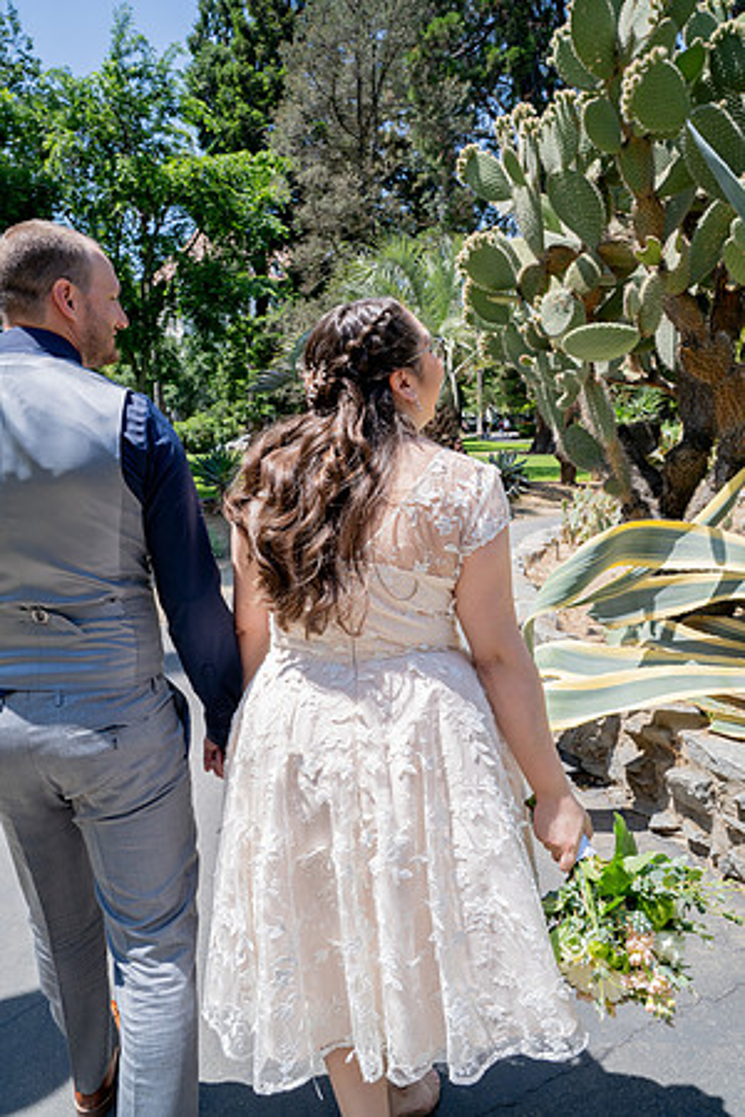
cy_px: 558
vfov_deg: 73.7
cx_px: 372
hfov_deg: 53.1
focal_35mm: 24
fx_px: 745
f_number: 9
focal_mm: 24
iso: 250
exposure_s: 1/320
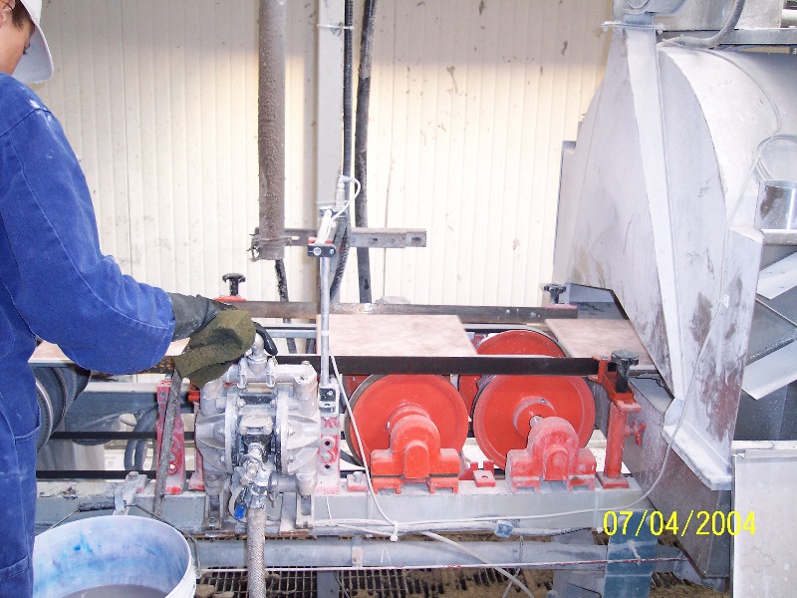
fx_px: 875
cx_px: 398
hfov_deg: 49.0
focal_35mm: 38
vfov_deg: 37.7
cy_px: 299
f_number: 2.8
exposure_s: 1/60
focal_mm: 8
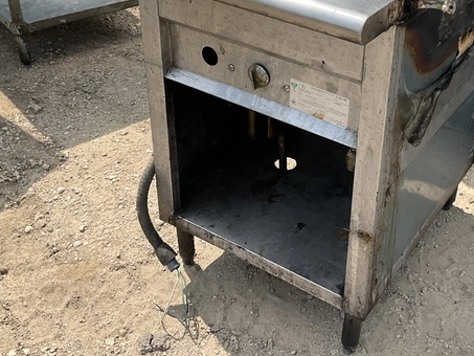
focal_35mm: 48
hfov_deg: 39.1
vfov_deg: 29.9
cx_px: 320
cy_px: 101
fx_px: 657
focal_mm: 3
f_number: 1.8
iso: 25
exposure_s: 1/1279
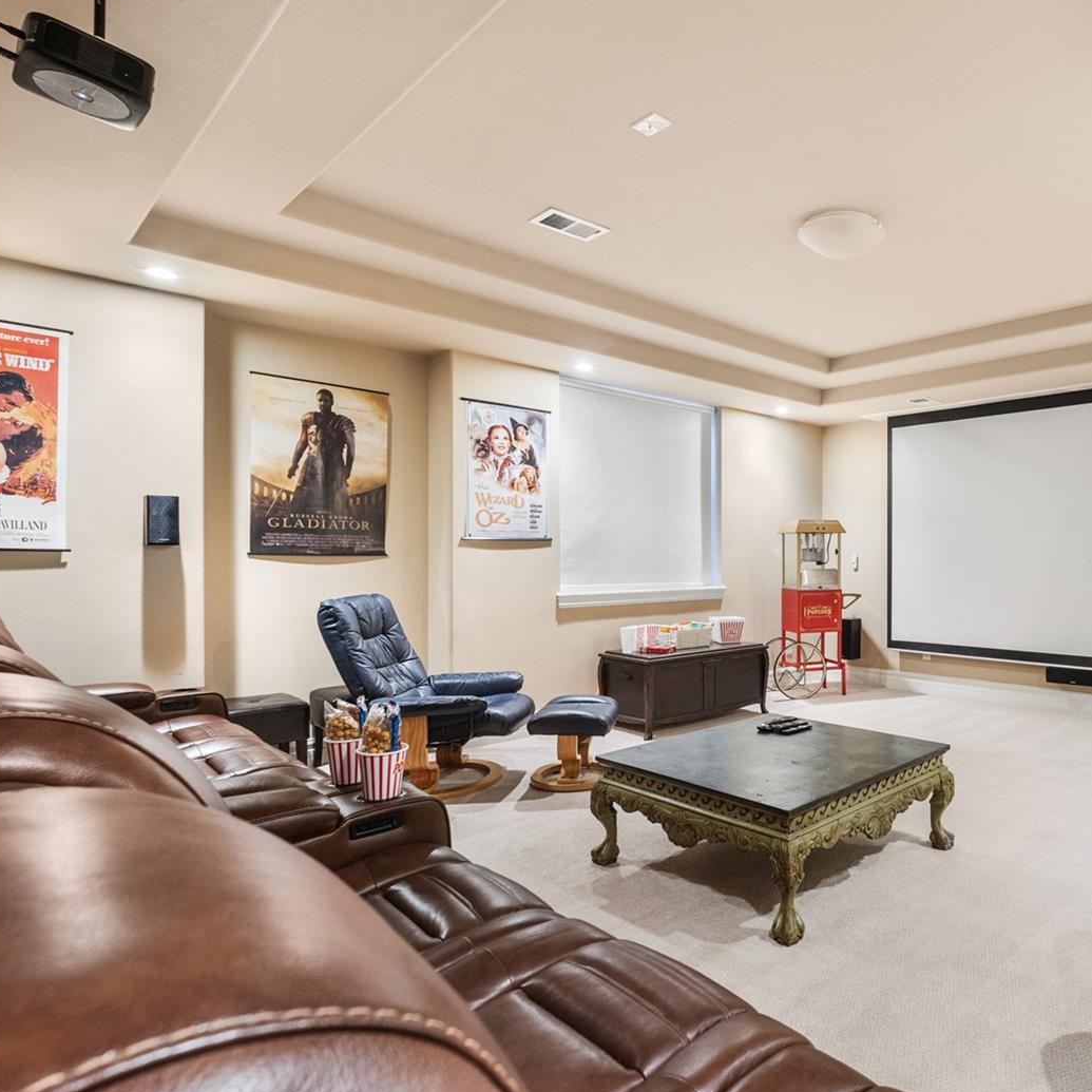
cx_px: 812
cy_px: 545
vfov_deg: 72.1
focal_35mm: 21
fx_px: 749
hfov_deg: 67.8
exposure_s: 1/1.67
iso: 640
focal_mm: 16
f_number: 8
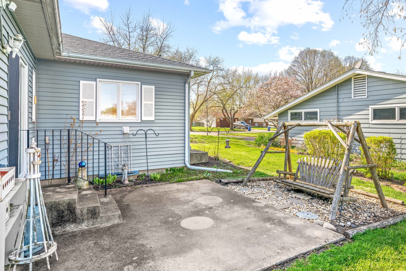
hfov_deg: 80.9
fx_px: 237
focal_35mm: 21
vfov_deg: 59.5
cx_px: 224
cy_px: 135
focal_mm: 19
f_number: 8
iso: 320
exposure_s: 1/160
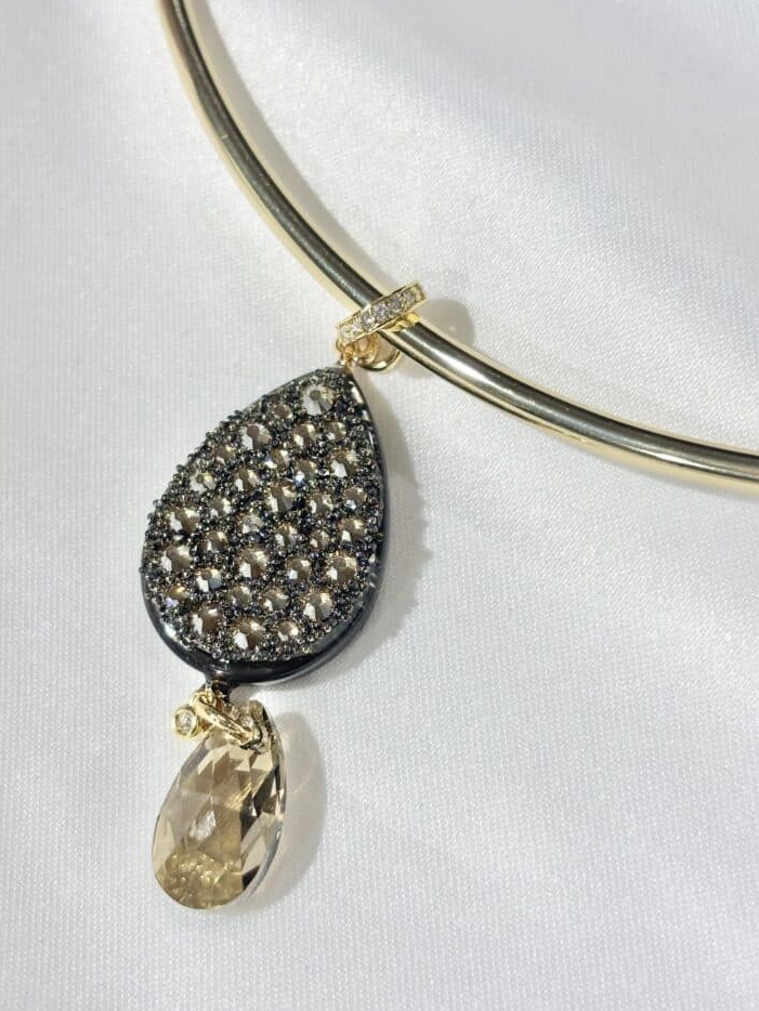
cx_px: 362
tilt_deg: -59.0
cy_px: 507
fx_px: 1666
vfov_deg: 33.8
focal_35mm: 57
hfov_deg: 25.7
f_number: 1.6
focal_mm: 5.96
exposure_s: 1/272
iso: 32
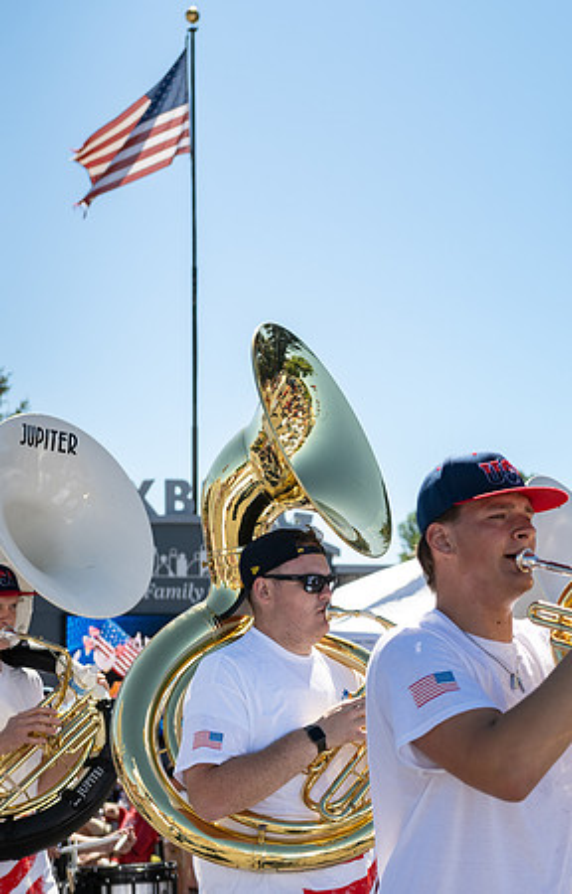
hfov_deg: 14.2
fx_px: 2274
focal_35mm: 93
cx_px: 478
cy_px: 496
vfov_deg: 22.2
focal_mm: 55
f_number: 3.5
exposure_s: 1/1600
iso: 100
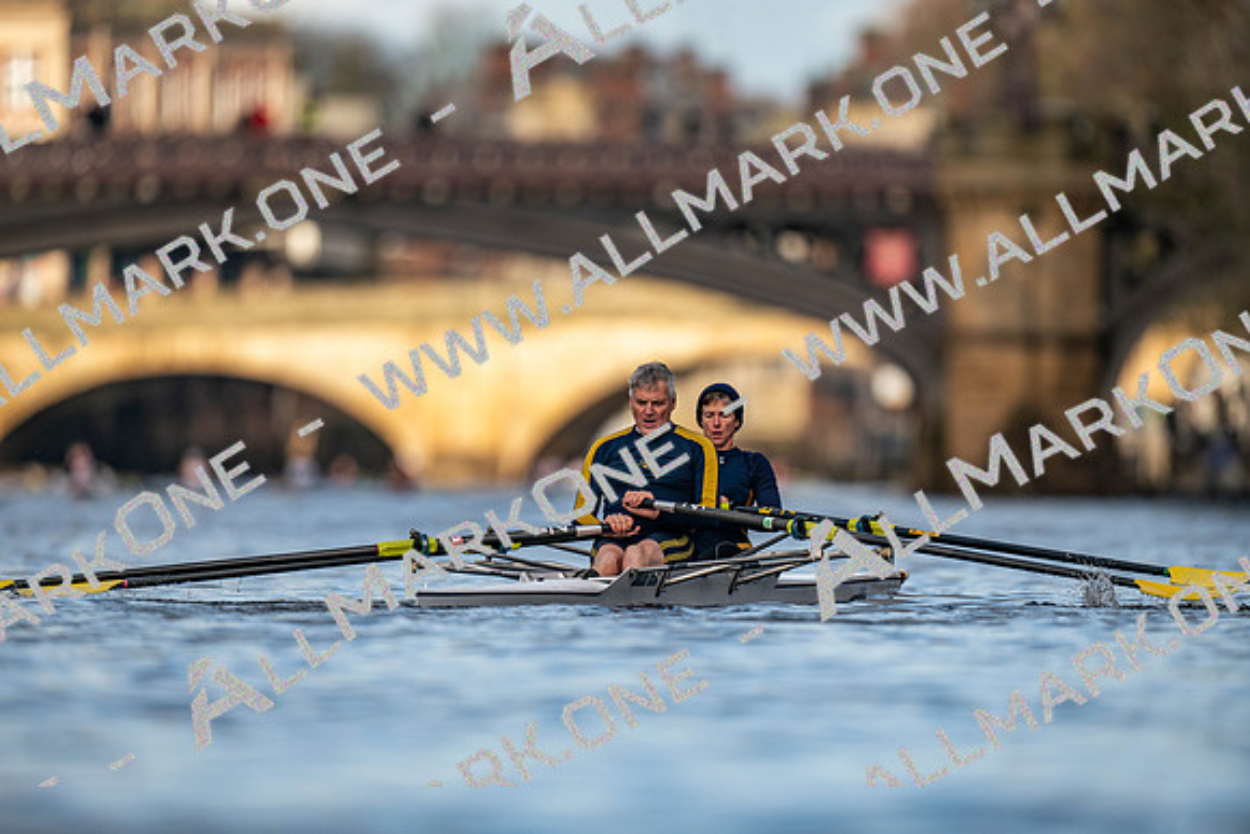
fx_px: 20837
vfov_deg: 2.3
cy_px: 417
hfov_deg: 3.4
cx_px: 625
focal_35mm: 600
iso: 400
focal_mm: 600
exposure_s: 1/2500
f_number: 4
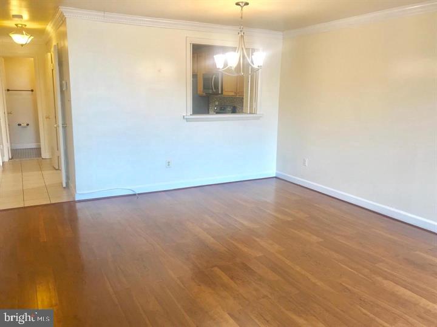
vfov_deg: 49.7
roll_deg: -1.2
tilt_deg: -10.0
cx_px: 218
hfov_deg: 63.4
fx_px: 353
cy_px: 164
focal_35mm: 28
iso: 25
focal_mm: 3.99
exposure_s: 1/60
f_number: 1.8
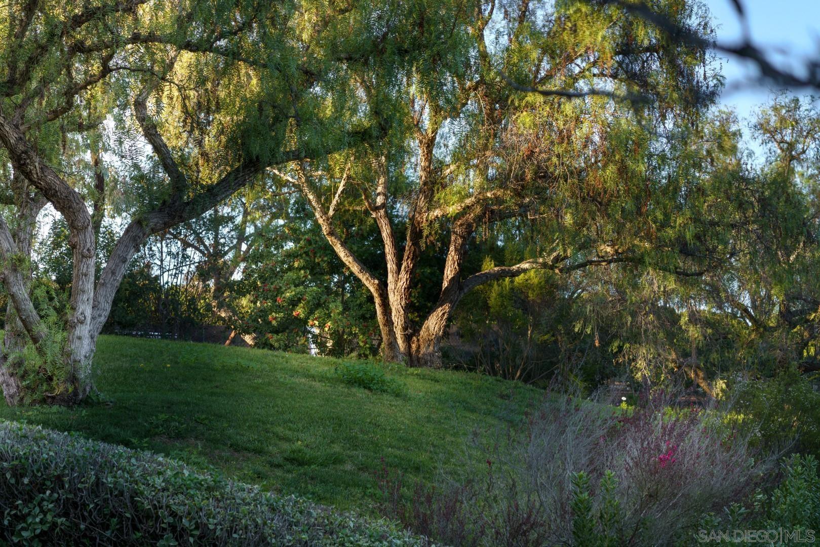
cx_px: 410
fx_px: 1936
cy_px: 274
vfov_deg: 16.1
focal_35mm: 85
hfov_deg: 23.9
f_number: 1.8
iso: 100
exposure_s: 1/8000
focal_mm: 85
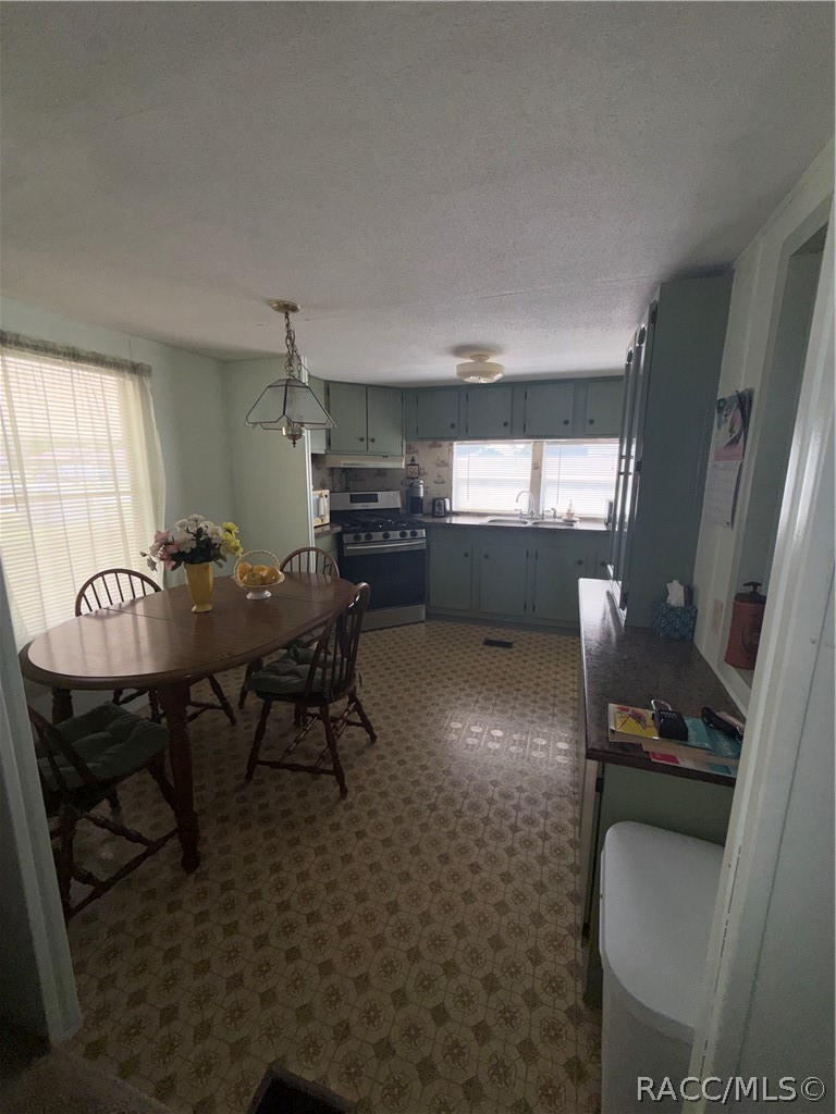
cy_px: 557
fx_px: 451
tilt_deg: -9.8
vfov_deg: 102.1
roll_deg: +0.1
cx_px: 418
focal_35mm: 14
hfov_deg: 85.7
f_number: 2.2
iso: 16
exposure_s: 1/122
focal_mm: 2.22
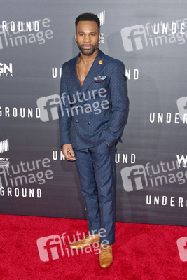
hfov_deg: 31.9
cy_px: 140
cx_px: 94
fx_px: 327
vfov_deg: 46.4
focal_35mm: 42
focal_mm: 42
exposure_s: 1/400
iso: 800
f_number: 4.5
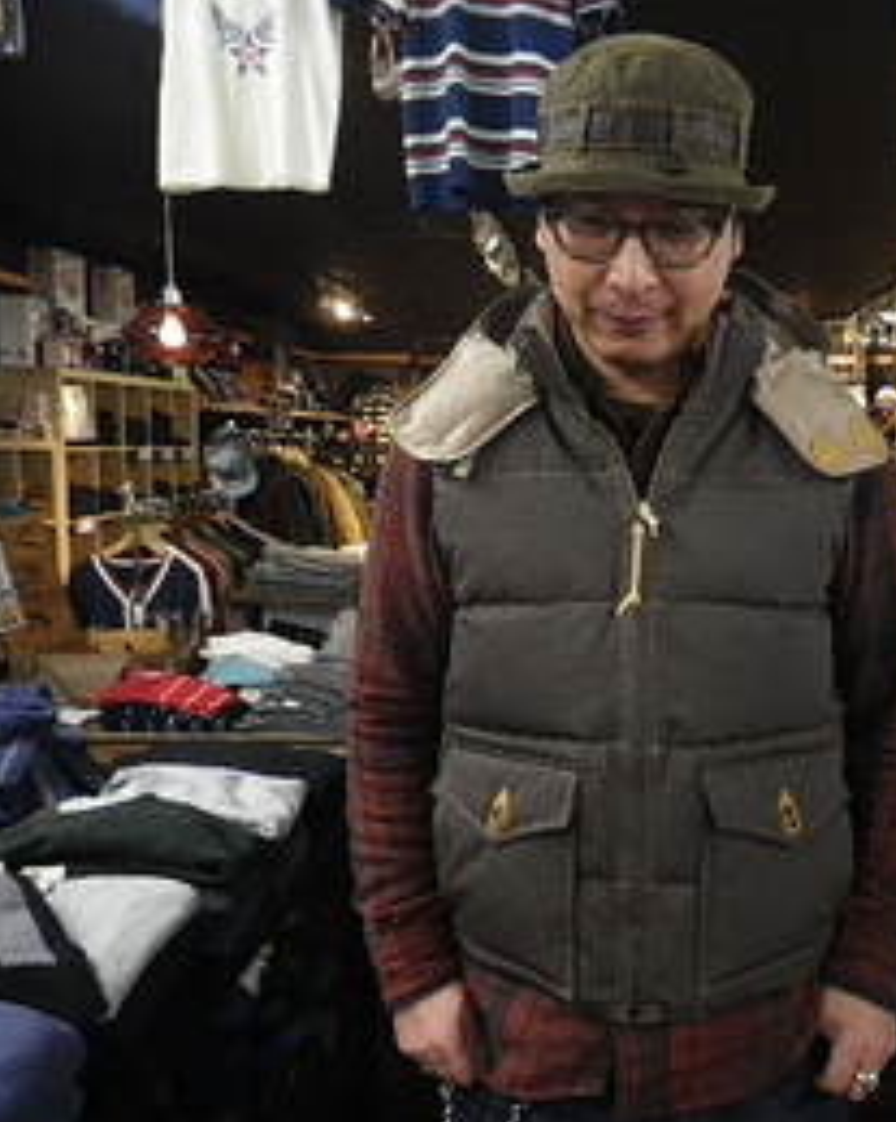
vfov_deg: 49.1
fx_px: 1227
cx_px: 671
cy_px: 565
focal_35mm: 37
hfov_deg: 39.1
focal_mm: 5
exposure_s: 1/50
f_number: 3.5
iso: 500
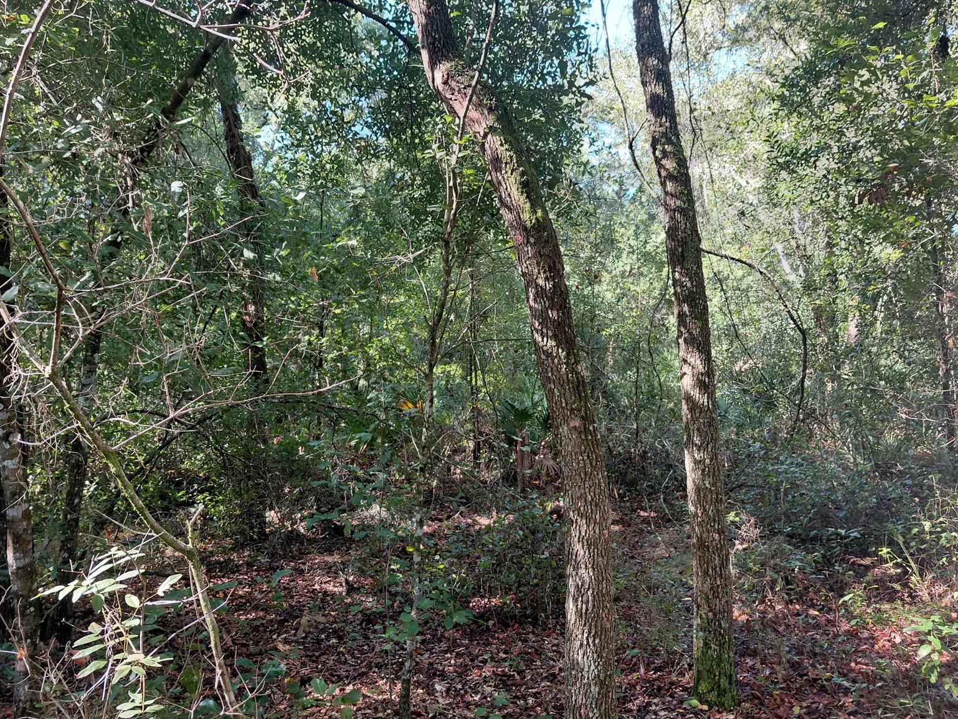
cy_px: 353
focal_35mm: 26
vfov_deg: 53.1
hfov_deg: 67.3
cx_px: 473
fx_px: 720
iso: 80
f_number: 1.8
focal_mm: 4.69
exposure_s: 1/120
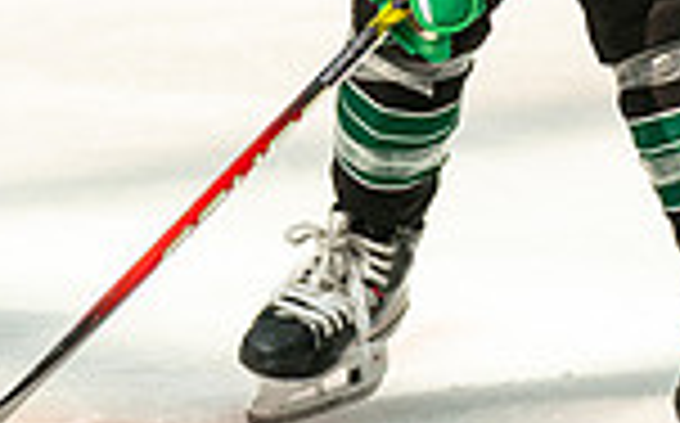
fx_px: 12051
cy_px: -259
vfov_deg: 2.0
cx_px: 504
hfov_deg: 3.2
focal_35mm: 651
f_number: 3.5
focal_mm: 166
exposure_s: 1/4000
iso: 1600
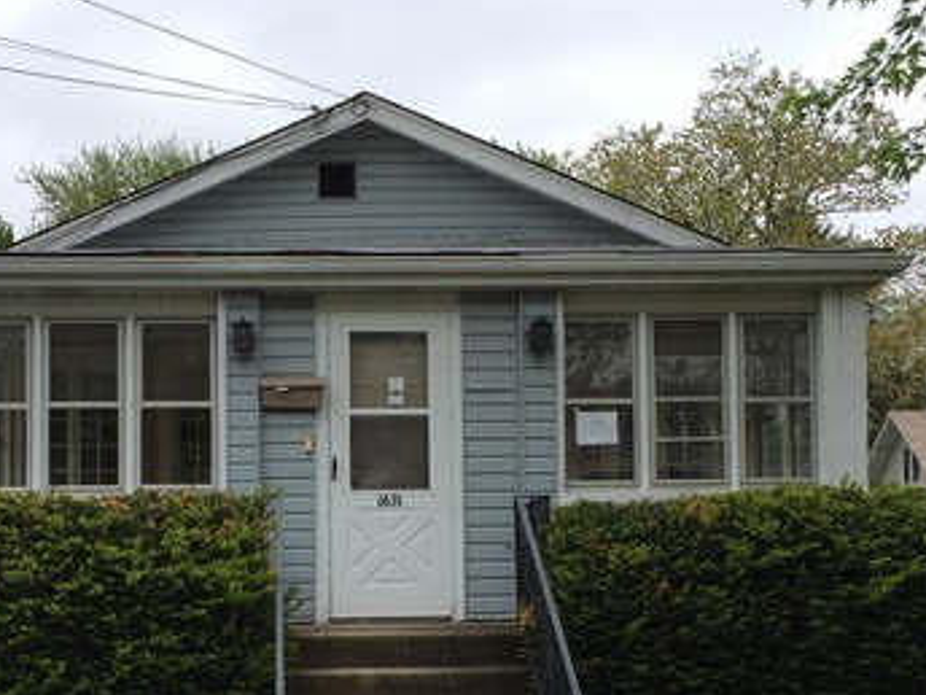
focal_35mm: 54
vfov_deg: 26.7
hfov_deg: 35.4
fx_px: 1445
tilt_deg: +3.2
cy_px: 506
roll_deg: +0.6
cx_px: 353
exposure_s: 1/706
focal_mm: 4.15
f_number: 2.2
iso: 32
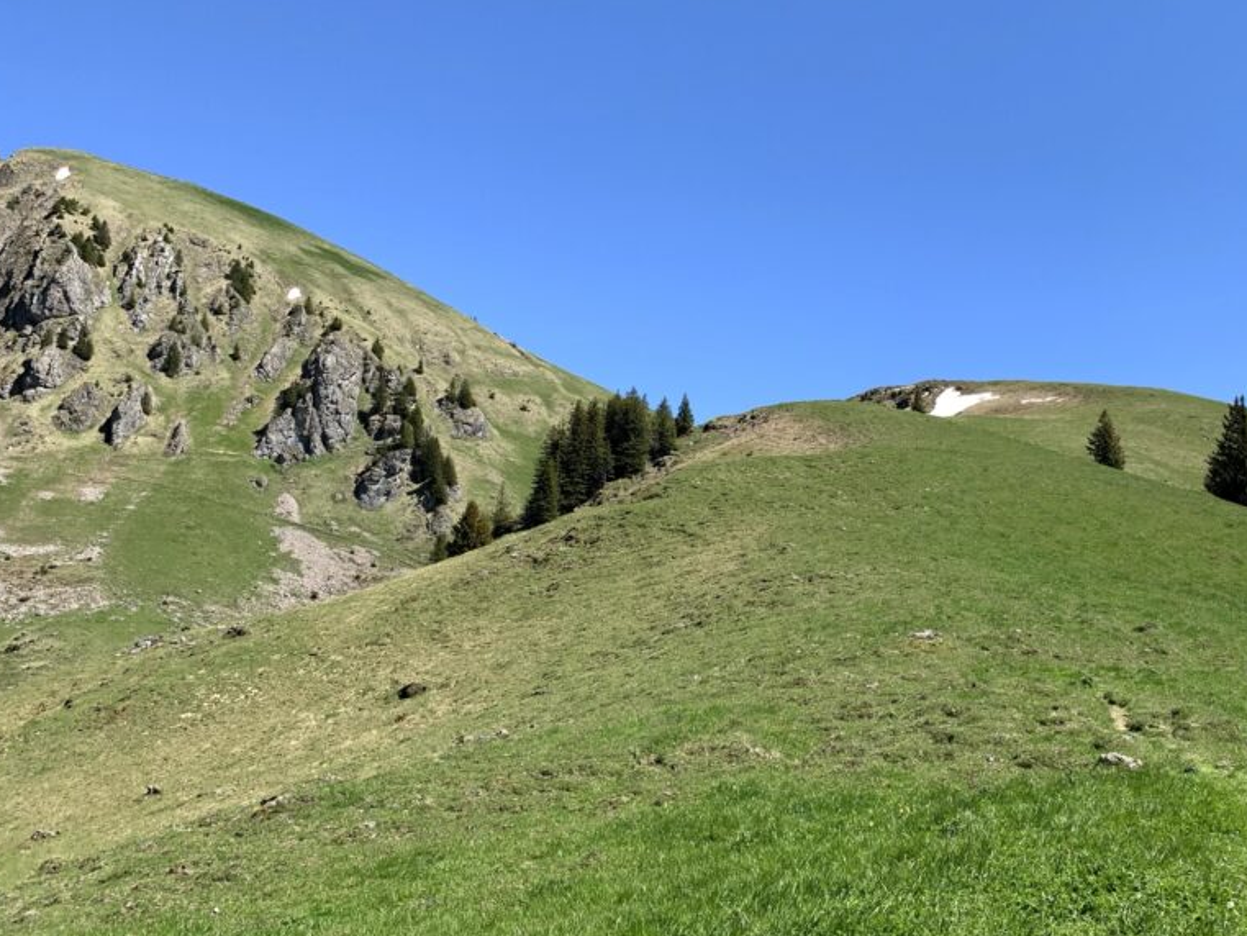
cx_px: 793
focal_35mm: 35
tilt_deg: +13.9
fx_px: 1261
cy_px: 464
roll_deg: -2.0
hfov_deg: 52.0
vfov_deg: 40.7
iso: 25
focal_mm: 4.25
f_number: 1.8
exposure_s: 1/1368
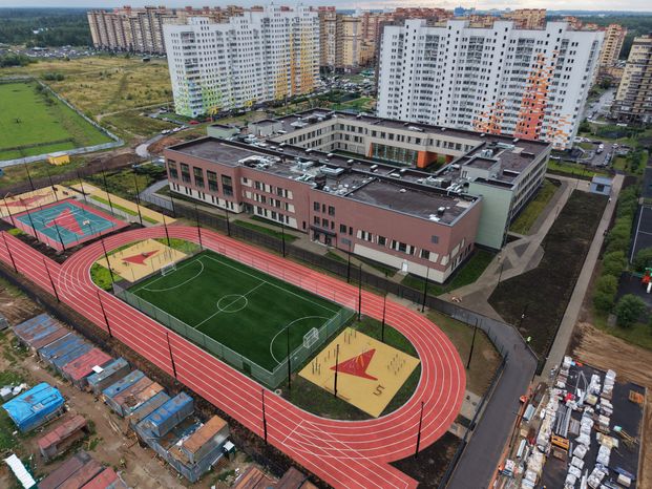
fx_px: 452
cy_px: 244
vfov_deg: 56.8
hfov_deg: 71.6
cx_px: 326
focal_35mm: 24
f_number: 1.8
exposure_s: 1/100
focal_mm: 8.67
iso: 200
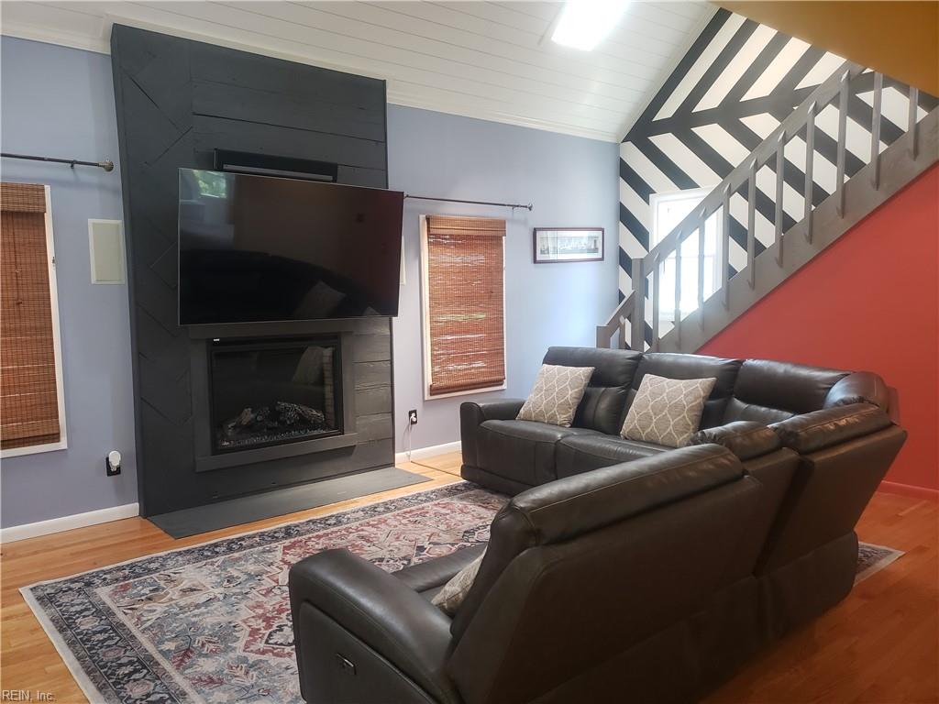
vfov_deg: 53.1
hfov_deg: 67.3
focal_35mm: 26
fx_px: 705
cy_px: 352
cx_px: 470
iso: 200
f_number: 1.5
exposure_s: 1/60
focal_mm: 4.3
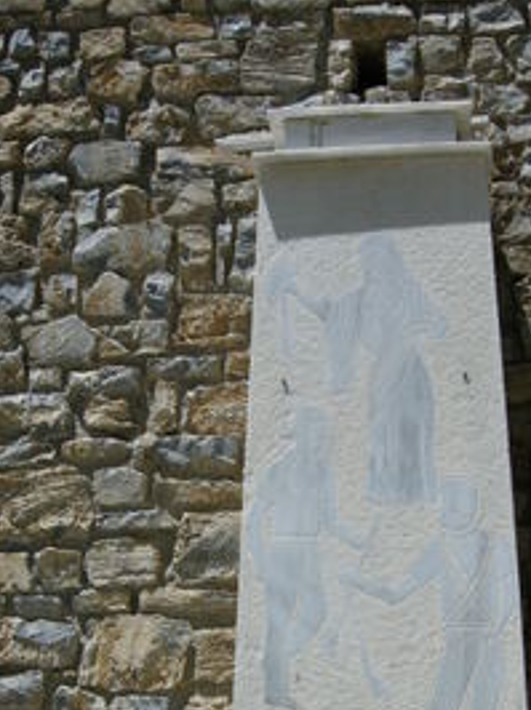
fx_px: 1332
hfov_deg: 22.6
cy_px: 595
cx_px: 264
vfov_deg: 29.0
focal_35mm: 65
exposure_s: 1/244
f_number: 6.1
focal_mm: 7.5
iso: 64
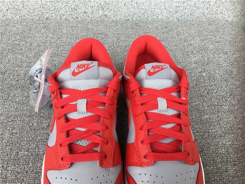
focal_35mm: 31
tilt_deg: -48.9
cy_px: 92
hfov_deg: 58.4
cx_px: 122
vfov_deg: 45.4
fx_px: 219
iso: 25
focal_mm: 3.3
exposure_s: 1/159
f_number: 2.4
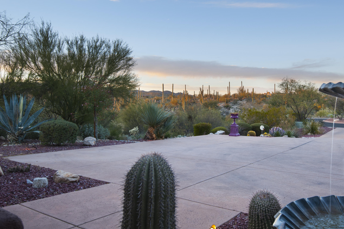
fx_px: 296
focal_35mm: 31
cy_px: 100
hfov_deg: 59.9
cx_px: 205
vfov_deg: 42.2
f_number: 7.1
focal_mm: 24
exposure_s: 1/25
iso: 400
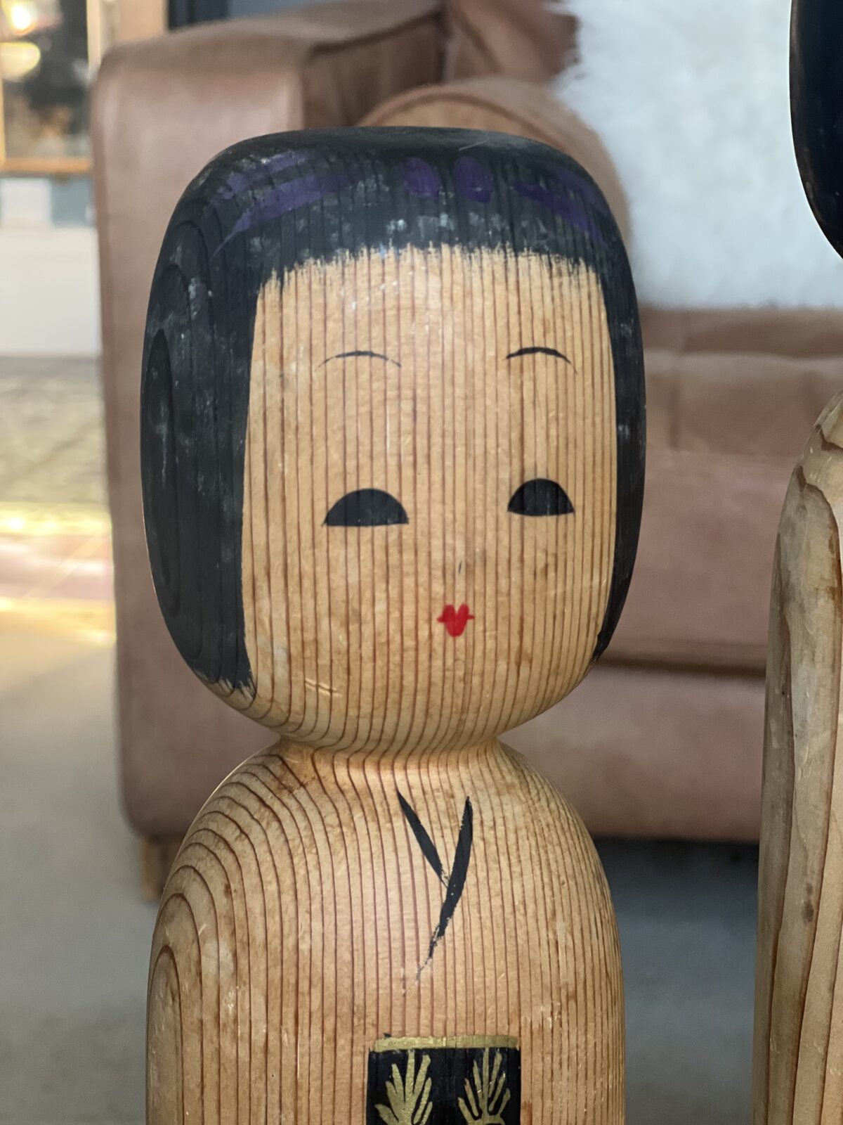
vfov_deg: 25.3
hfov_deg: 19.1
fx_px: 2500
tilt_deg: -12.6
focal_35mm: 77
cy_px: 562
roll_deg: +0.8
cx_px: 422
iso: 250
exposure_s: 1/64
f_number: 2.8
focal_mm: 9
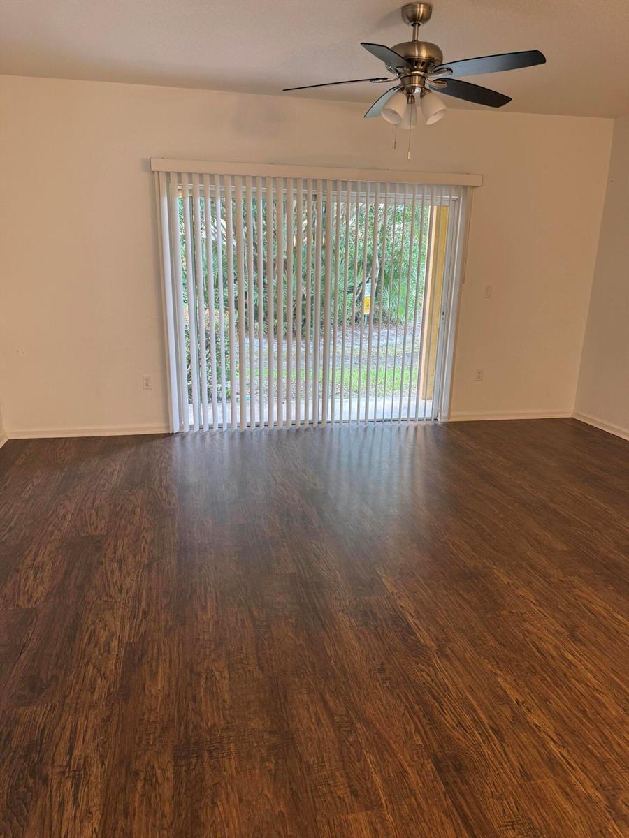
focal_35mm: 24
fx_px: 581
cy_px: 419
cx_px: 314
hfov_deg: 56.8
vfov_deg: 71.6
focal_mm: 6.76
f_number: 1.78
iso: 100
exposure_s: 1/60
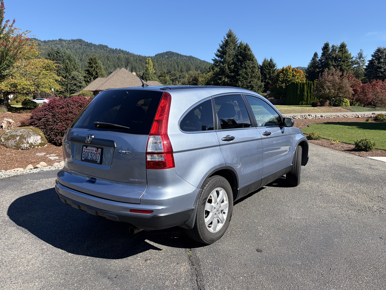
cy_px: 146
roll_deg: +1.1
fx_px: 301
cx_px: 200
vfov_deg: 51.4
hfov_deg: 65.3
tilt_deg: -7.3
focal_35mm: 27
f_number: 1.6
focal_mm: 5.96
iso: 50
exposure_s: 1/1901
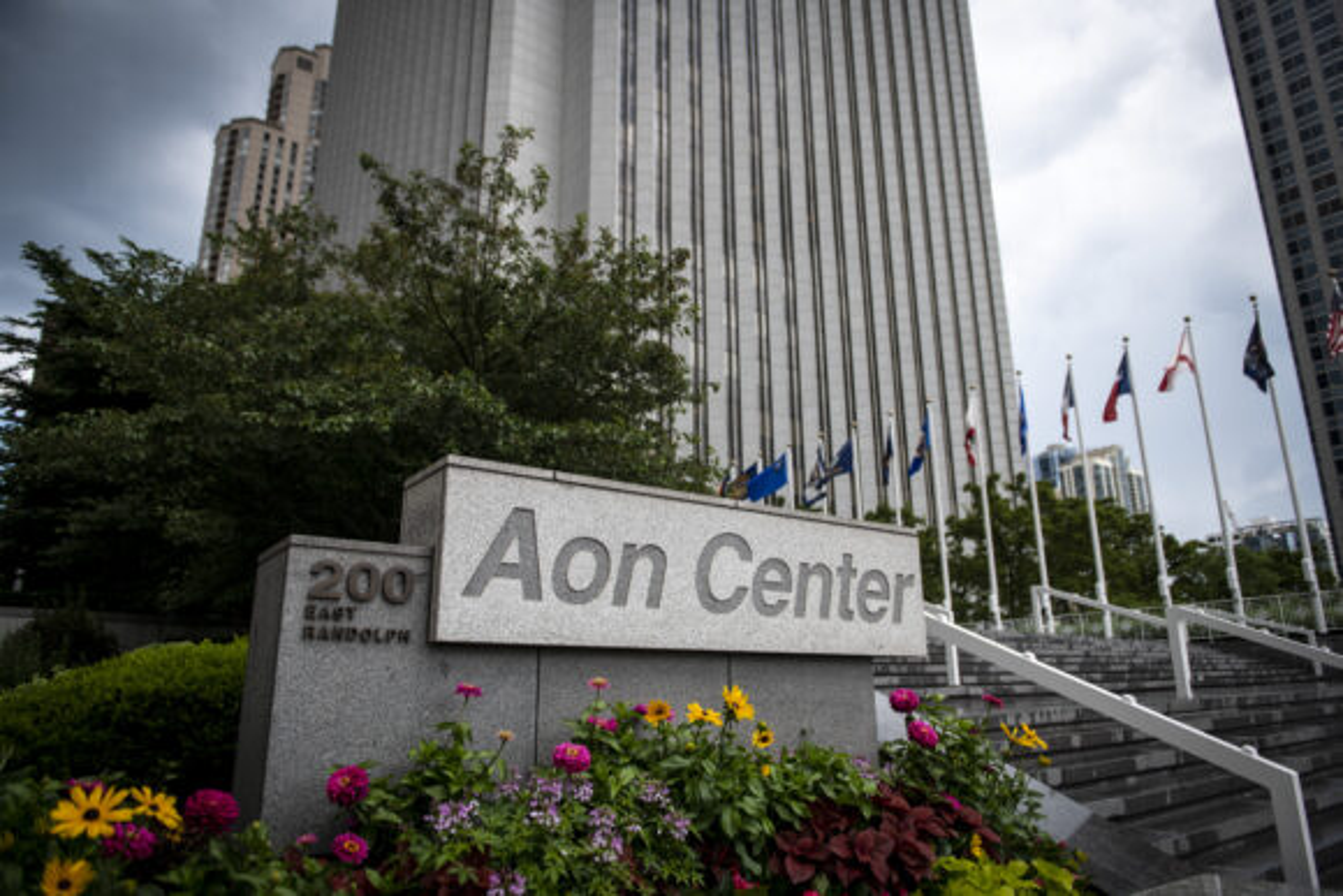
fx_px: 896
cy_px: 448
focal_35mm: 24
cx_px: 672
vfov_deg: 53.2
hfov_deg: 73.7
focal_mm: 24
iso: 125
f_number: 2.8
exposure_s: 1/1000
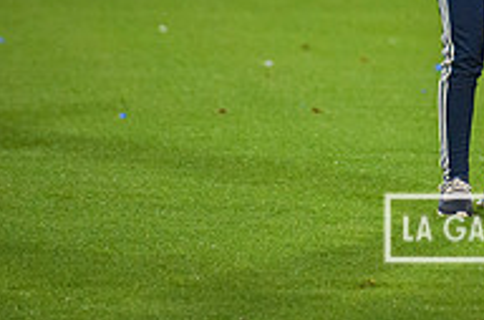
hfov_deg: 3.9
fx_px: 7108
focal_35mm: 530
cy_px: -151
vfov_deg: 2.6
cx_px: 562
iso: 3200
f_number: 2.8
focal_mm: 175
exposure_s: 1/2500
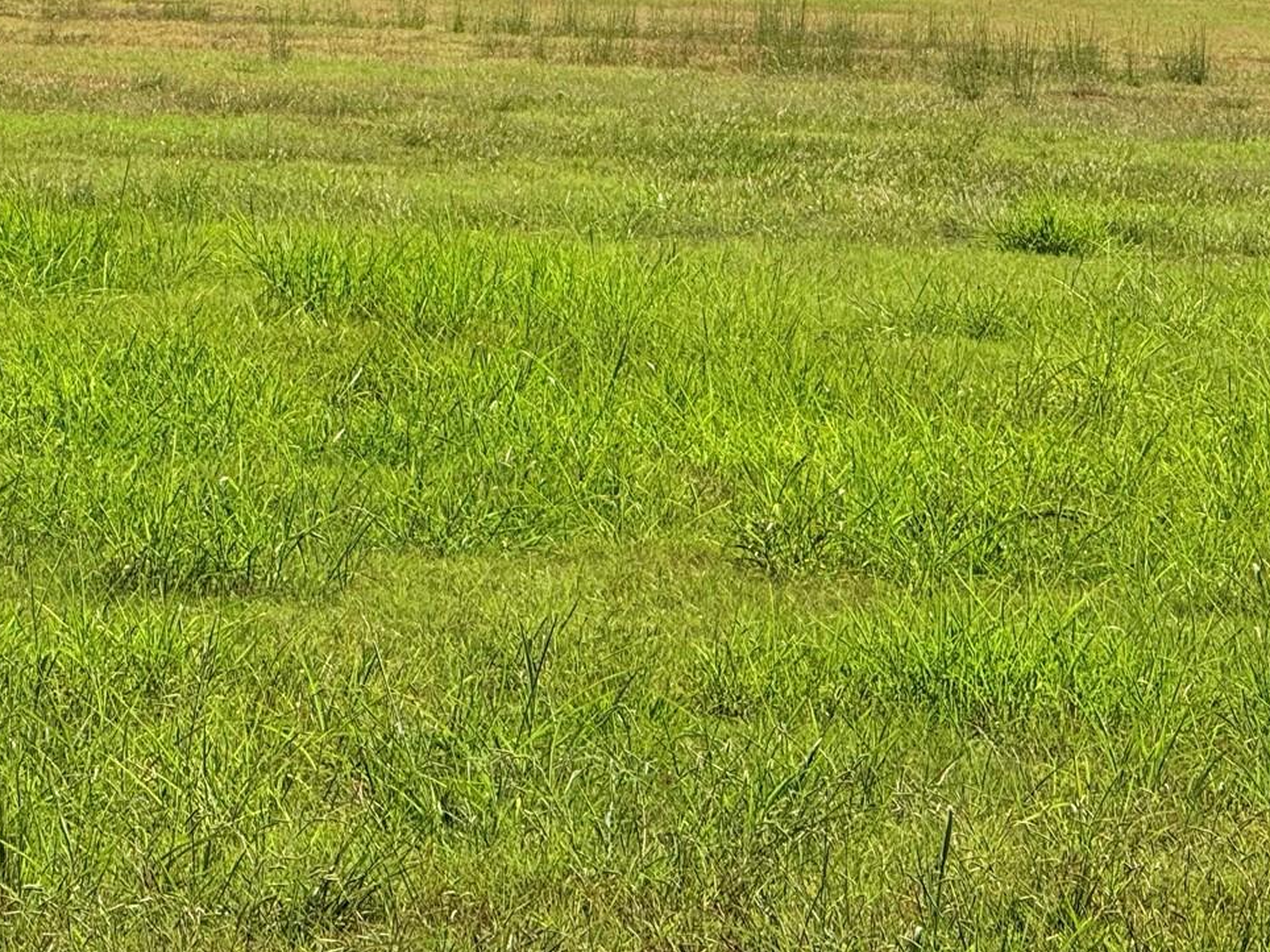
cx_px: 805
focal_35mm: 255
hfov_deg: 7.8
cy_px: 32
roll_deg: -2.0
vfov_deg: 5.8
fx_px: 9356
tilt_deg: -2.2
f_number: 2.8
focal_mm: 15.66
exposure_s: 1/2817
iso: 80
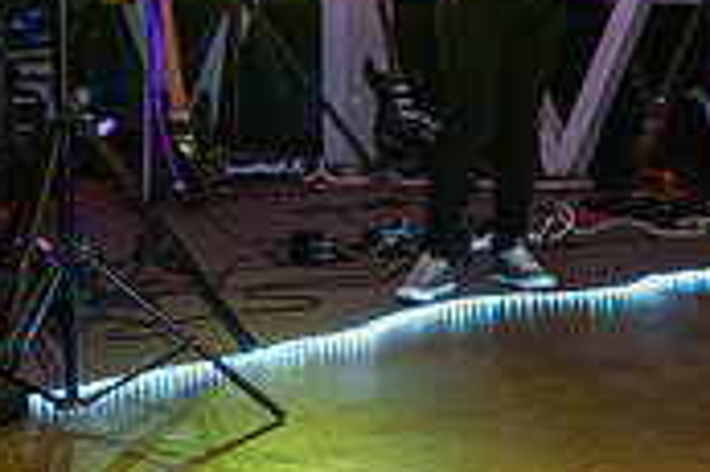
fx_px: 2502
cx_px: 796
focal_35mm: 127
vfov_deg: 10.6
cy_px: -48
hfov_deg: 15.7
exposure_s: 1/60
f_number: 3.5
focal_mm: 30
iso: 1600
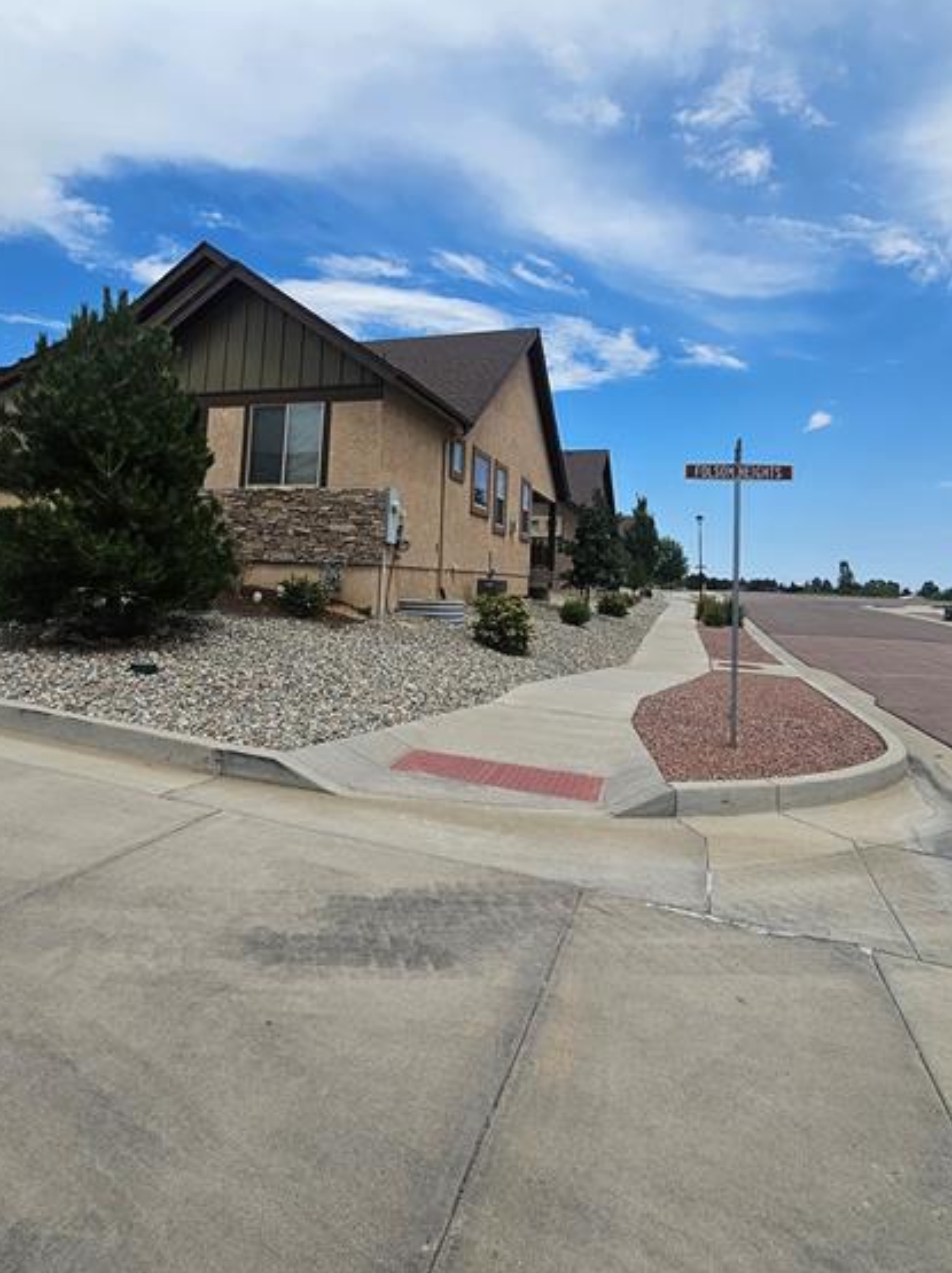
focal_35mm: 18
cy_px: 507
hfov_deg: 71.3
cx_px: 426
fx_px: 661
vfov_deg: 86.7
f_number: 2.2
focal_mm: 2.2
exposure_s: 1/4021
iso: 50
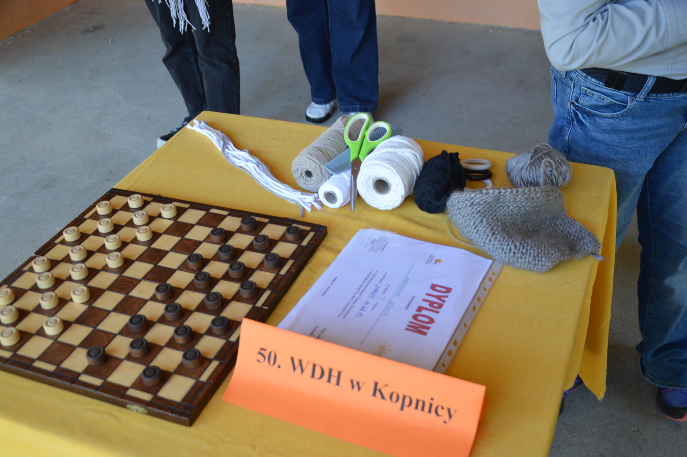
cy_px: 228
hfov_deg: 49.6
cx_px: 344
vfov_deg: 34.1
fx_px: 744
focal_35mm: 39
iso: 400
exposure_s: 1/80
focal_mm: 26
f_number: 4.5
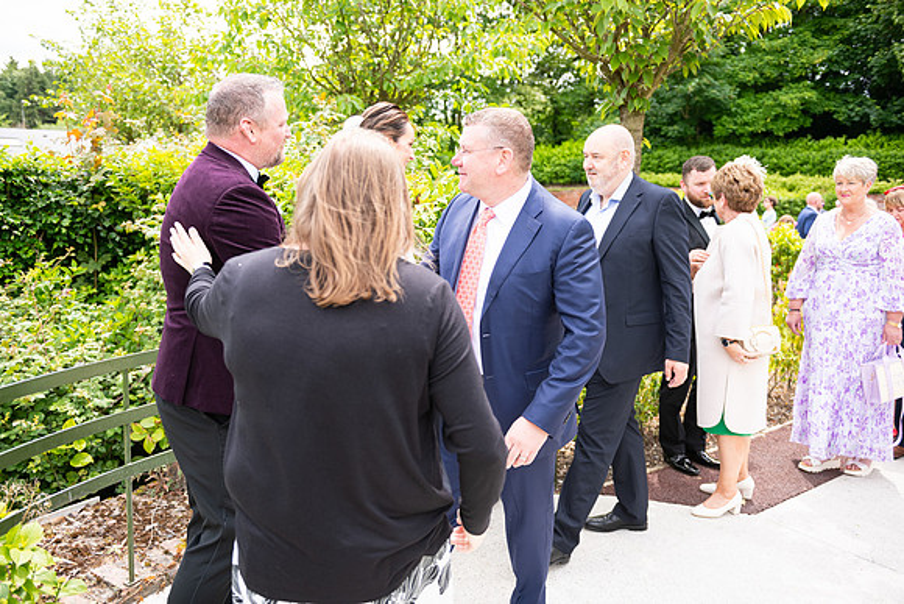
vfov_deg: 45.0
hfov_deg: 63.6
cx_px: 452
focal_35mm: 29
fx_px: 728
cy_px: 302
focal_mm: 29
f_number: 3.5
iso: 250
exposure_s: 1/1000
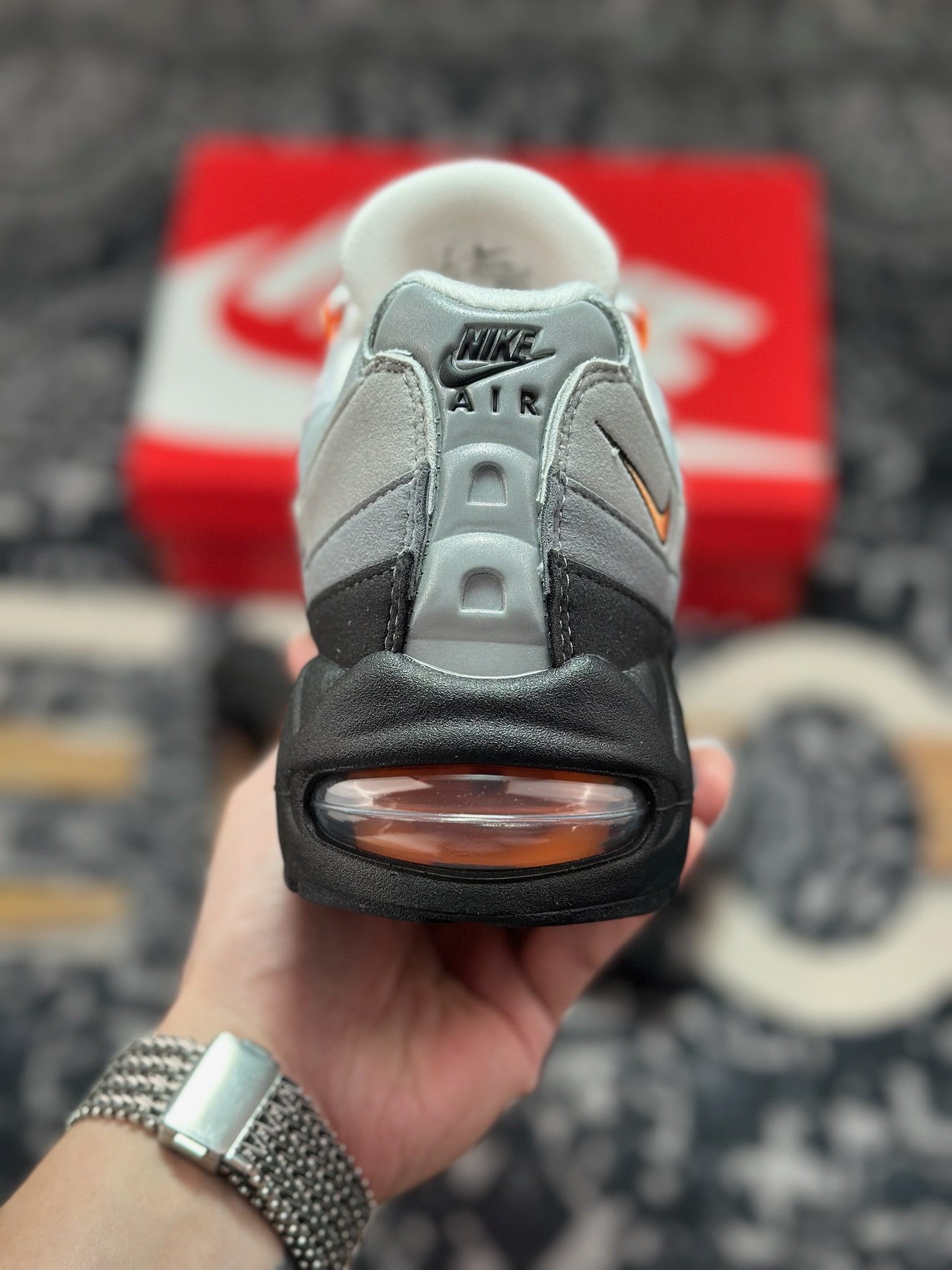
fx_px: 1760
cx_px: 476
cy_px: 635
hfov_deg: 30.3
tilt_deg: -58.6
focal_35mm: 48
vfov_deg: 39.7
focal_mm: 6.86
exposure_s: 1/604
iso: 80
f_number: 1.78
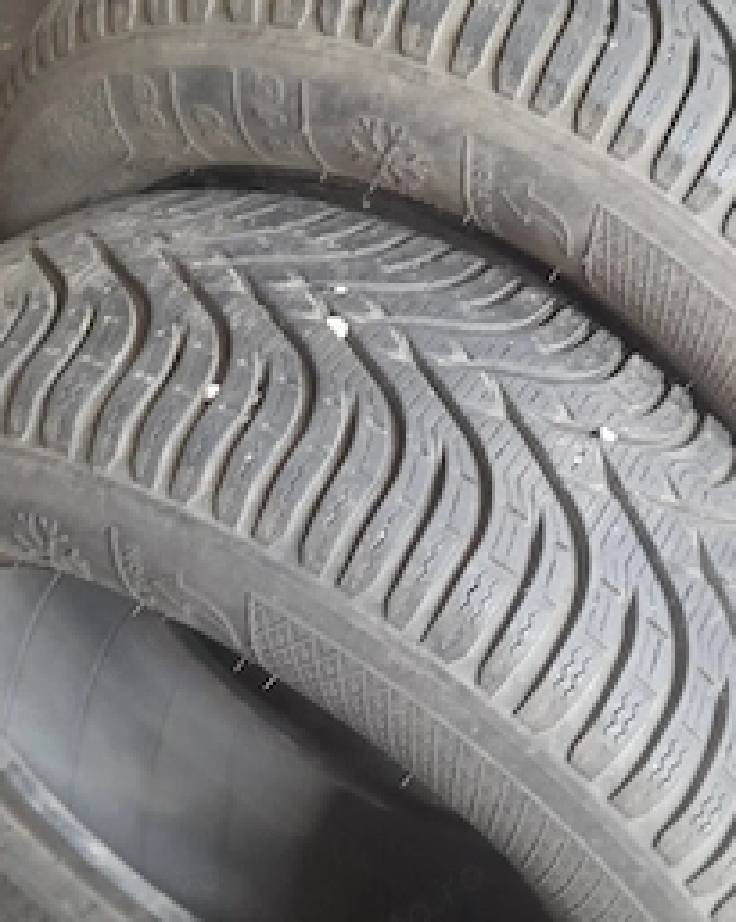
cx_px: 456
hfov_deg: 38.9
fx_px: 1037
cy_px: 434
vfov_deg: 48.0
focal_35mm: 38
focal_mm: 4.6
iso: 250
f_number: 2
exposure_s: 1/50
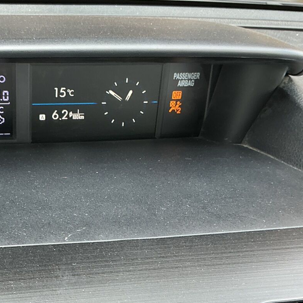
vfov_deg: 30.1
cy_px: 227
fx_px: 555
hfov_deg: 29.8
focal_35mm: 56
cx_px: 57
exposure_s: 1/60
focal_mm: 3
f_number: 1.8
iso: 40
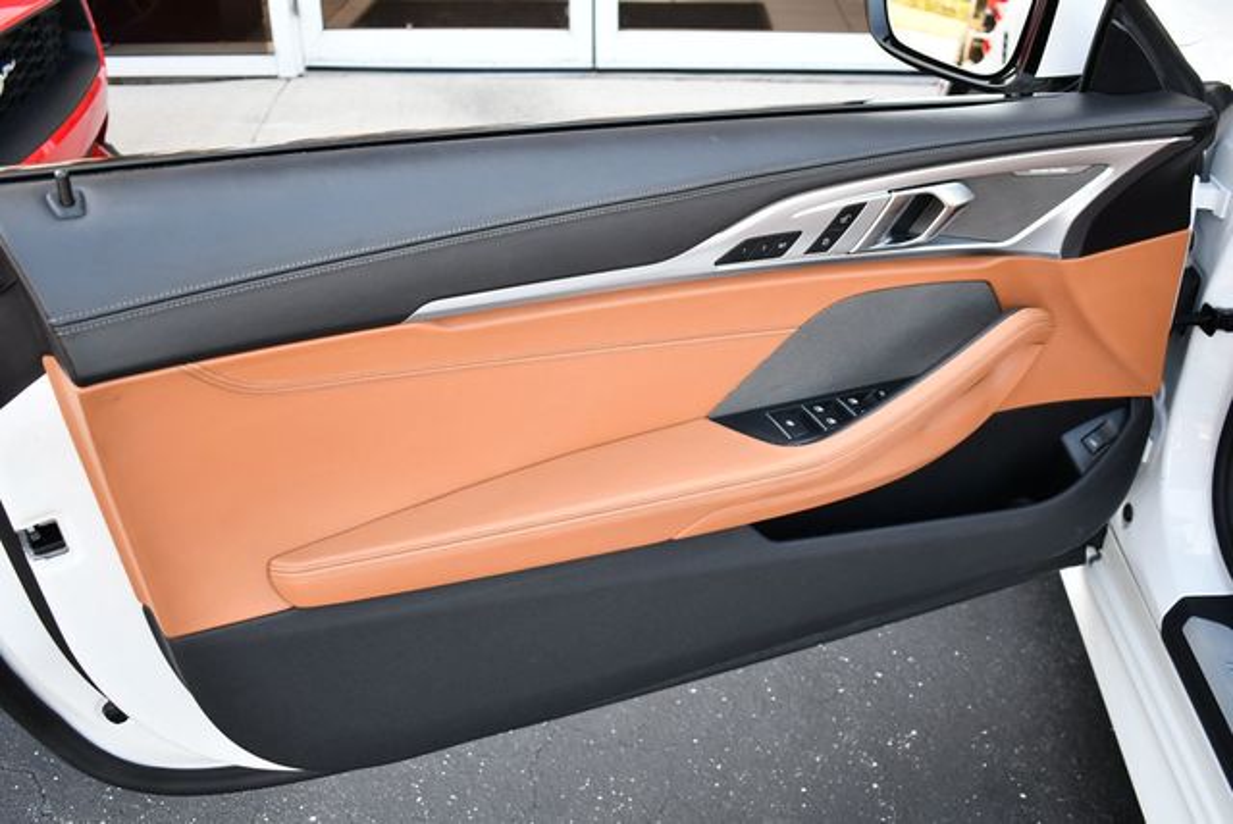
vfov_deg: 36.9
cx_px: 616
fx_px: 1234
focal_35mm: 36
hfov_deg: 53.1
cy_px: 412
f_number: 3.5
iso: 400
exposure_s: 1/250
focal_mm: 18
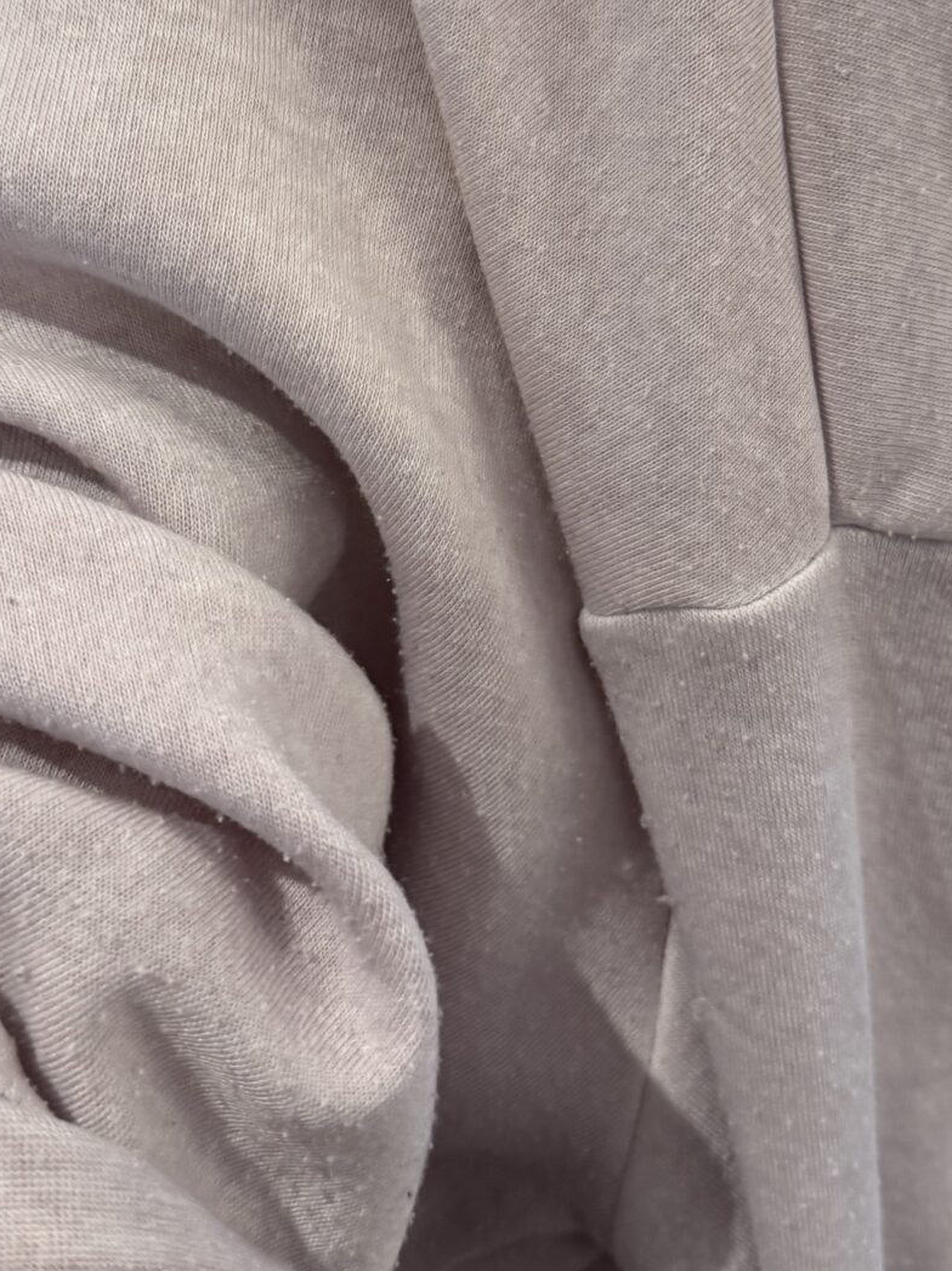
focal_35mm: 47
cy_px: 447
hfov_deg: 30.9
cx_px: 494
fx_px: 1724
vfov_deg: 40.1
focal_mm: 6.76
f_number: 1.78
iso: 250
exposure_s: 1/60
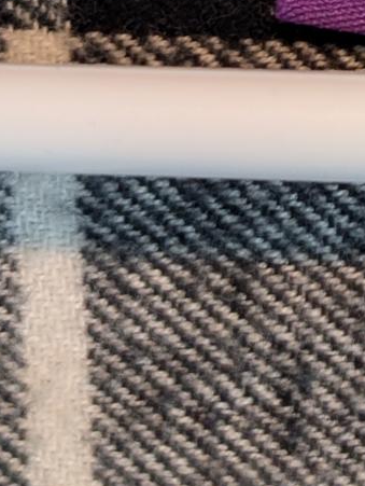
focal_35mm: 174
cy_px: -189
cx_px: 577
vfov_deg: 11.0
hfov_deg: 8.3
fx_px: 2443
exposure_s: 1/120
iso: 54
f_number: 1.68
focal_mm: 6.9
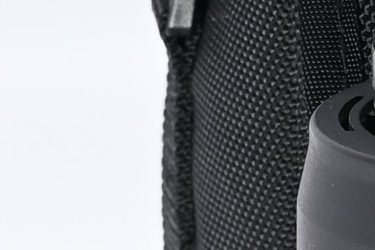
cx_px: 770
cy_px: 250
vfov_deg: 2.6
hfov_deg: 3.8
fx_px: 5581
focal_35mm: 536
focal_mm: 50
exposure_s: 1/100
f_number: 9
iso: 500
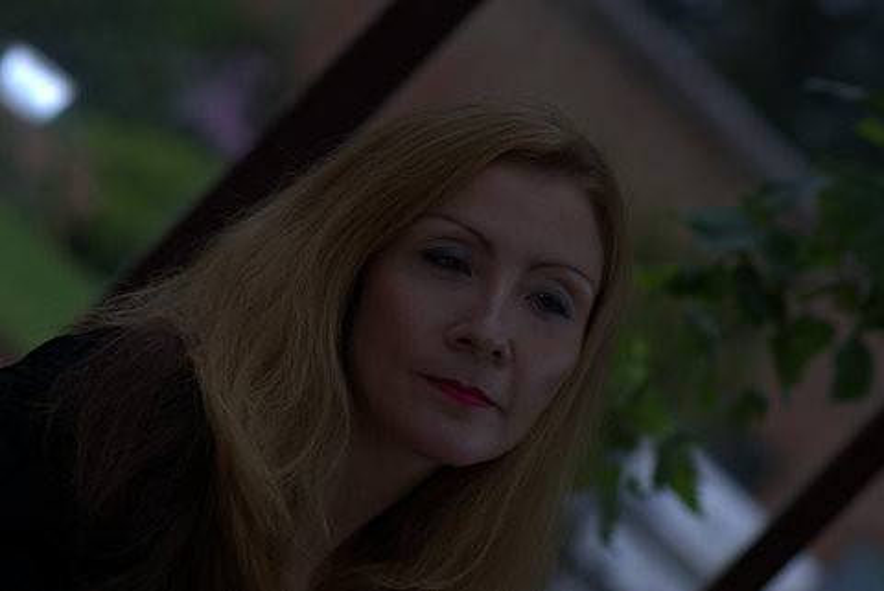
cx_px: 442
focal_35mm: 150
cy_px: 296
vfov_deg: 9.2
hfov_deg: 13.7
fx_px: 3687
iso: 100
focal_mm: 100
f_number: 4
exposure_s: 1/200
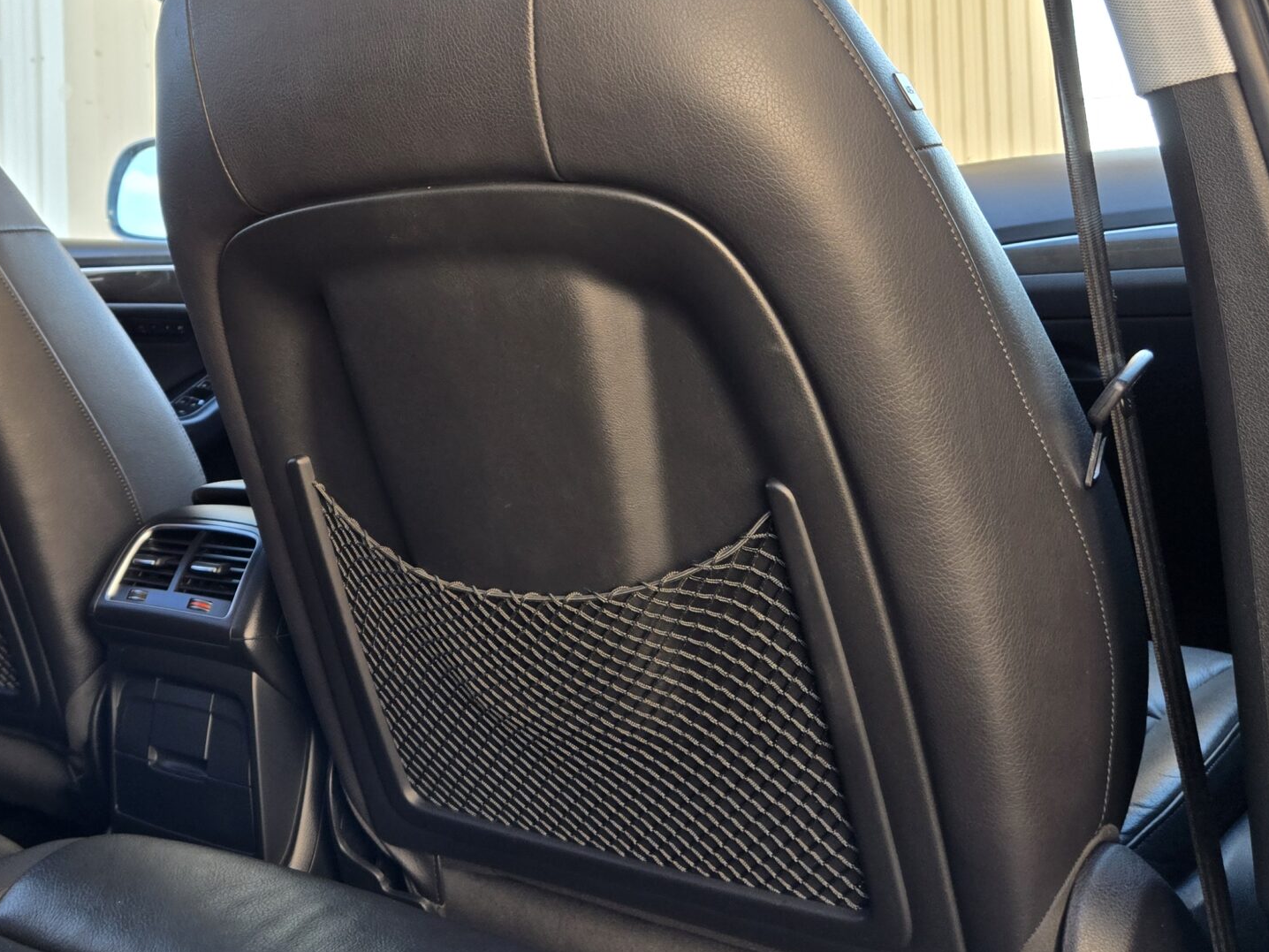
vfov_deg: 34.6
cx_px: 319
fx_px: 1503
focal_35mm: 41
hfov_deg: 44.3
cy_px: 264
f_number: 1.8
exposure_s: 1/180
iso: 64
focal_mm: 5.4
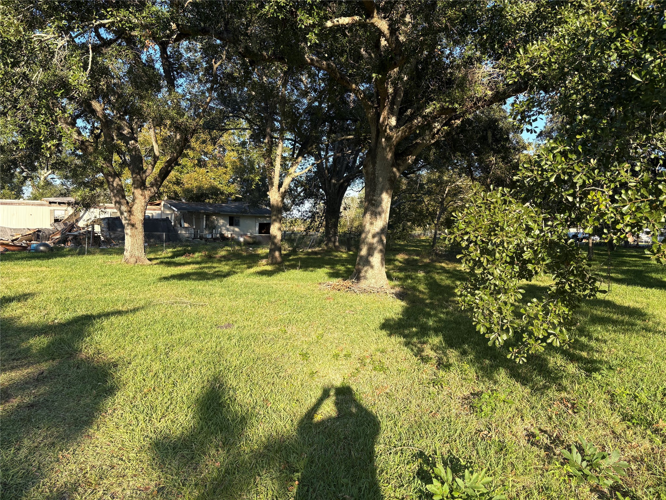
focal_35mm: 26
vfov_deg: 53.1
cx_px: 333
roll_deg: -1.2
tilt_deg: -2.1
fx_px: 500
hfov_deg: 67.3
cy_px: 250
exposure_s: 1/1099
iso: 50
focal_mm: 5.96
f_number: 1.6
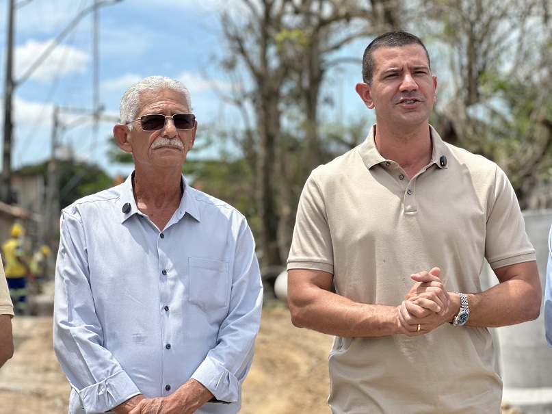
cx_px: 276
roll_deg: -0.6
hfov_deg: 25.3
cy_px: 207
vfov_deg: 19.1
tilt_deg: +3.4
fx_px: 1228
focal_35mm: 77
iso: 32
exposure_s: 1/536
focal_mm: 9
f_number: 2.8
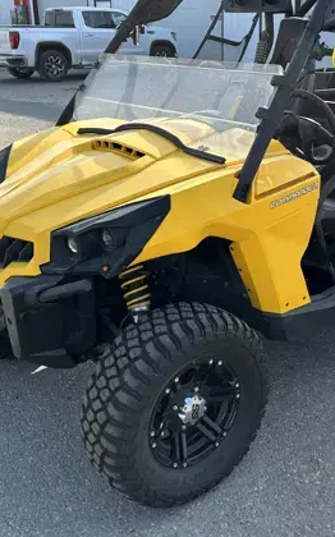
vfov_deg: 47.2
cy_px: 248
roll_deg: +0.1
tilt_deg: -19.1
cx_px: 239
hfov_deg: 30.1
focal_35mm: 42
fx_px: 614
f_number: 1.5
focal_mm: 5.7
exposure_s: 1/1395
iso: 50
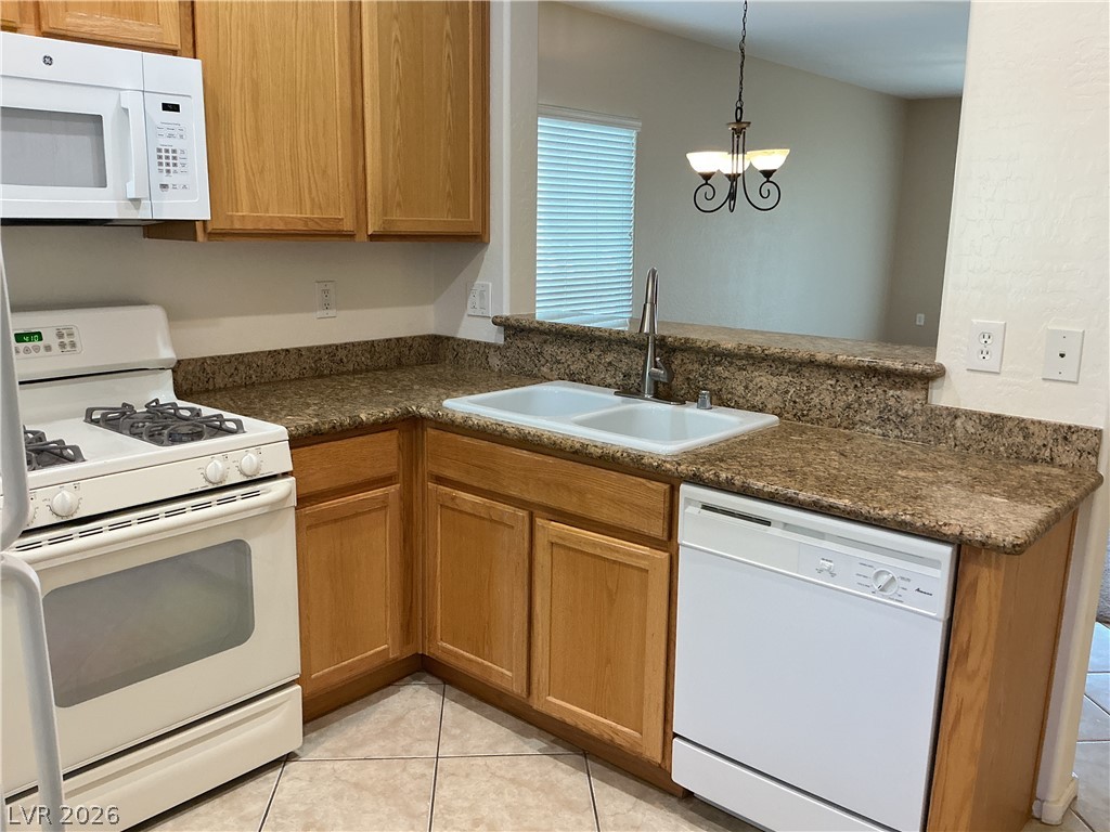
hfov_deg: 61.7
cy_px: 416
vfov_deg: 48.2
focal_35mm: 29
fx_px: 930
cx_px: 555
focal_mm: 3
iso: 160
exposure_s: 1/60
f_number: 1.8
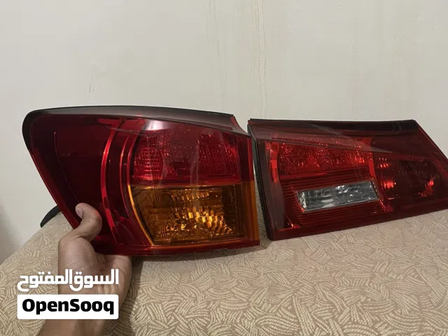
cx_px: 224
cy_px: 168
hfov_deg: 67.3
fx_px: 336
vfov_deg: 53.1
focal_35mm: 26
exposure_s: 1/50
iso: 500
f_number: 1.6
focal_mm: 5.1
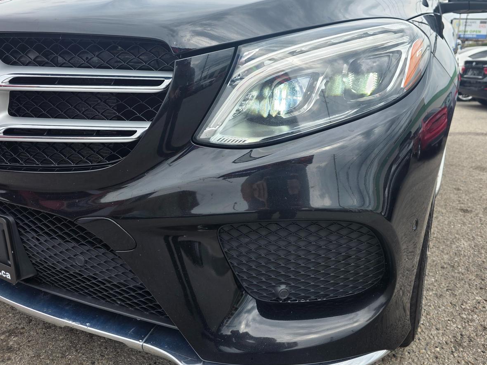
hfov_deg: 69.3
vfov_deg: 54.8
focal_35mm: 25
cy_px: 170
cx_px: 258
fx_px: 352
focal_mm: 6.3
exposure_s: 1/705
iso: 40
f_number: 1.7
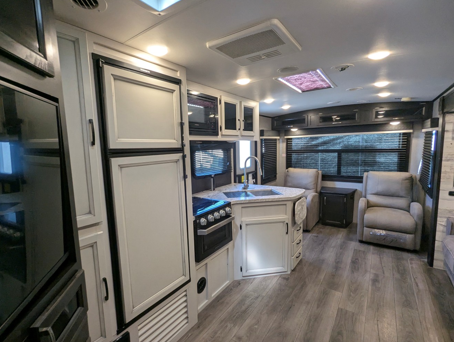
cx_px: 218
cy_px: 173
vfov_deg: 74.8
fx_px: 223
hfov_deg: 90.9
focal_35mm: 17
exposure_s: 1/68.8
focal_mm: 2.35
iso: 221
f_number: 2.2
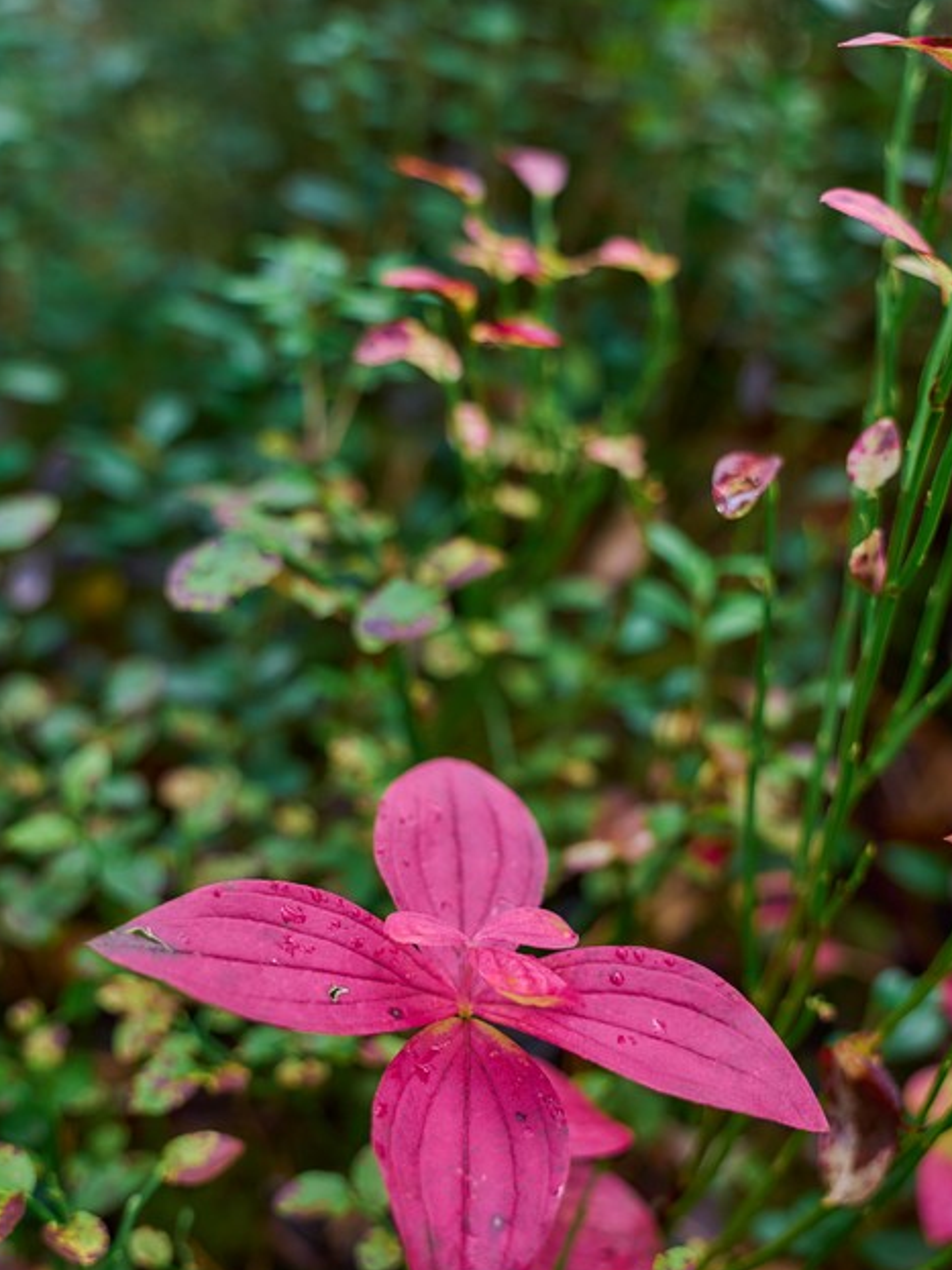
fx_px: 1478
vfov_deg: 46.5
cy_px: 677
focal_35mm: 40
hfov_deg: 35.7
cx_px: 471
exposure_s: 1/60
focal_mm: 27.2
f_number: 3.2
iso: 100
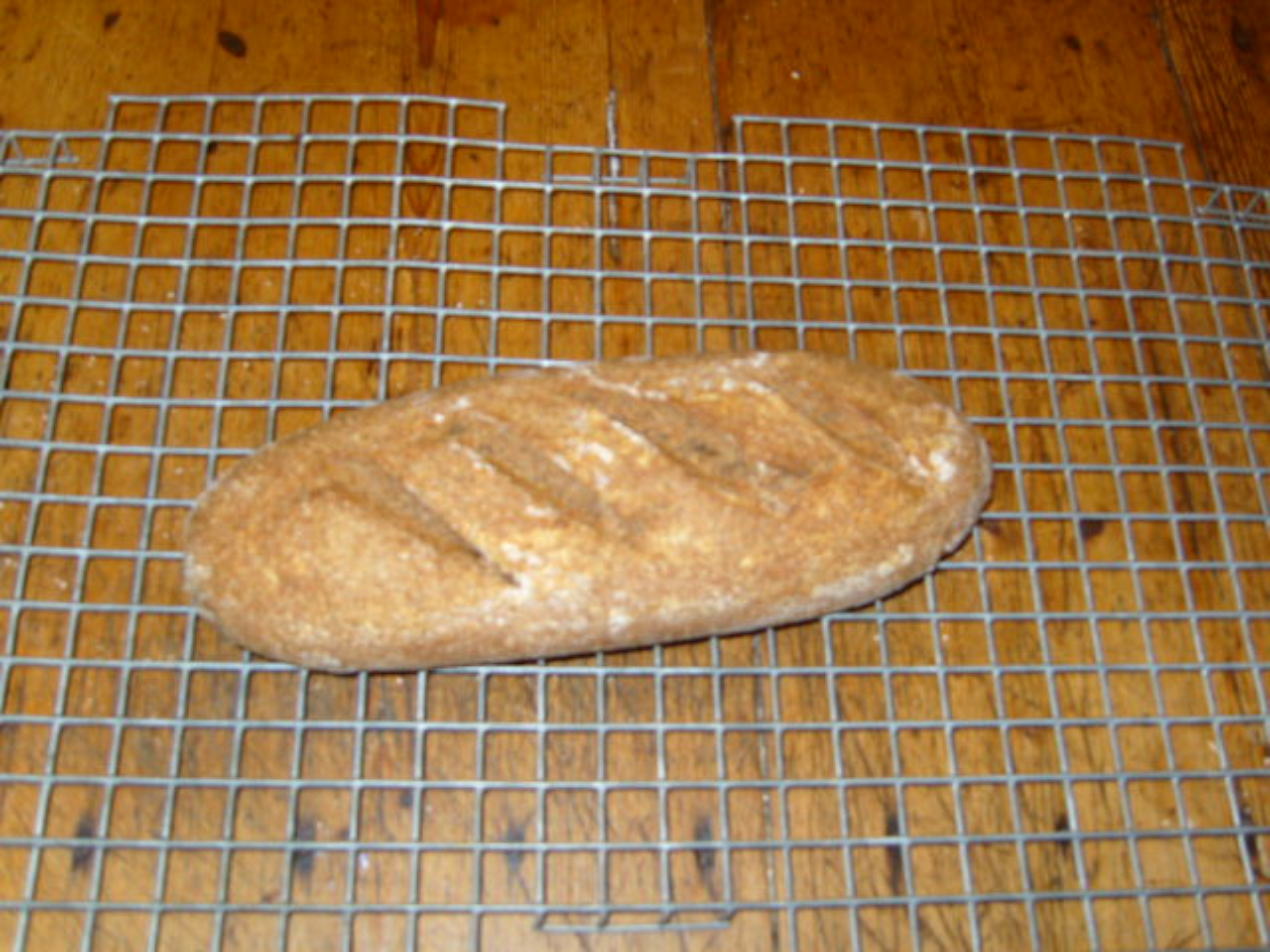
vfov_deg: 40.7
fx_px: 1284
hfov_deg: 52.6
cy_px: 476
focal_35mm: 35
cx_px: 635
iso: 100
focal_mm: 7.4
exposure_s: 1/30
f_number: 2.8
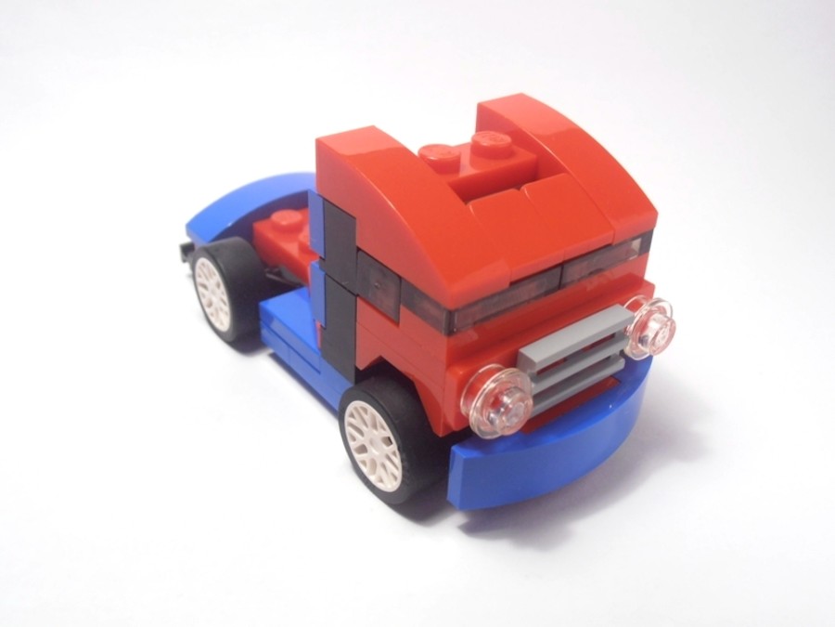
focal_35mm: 37
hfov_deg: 50.1
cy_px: 314
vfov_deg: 38.7
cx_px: 418
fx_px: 893
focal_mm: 6.61
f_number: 3.9
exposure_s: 1/40
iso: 80
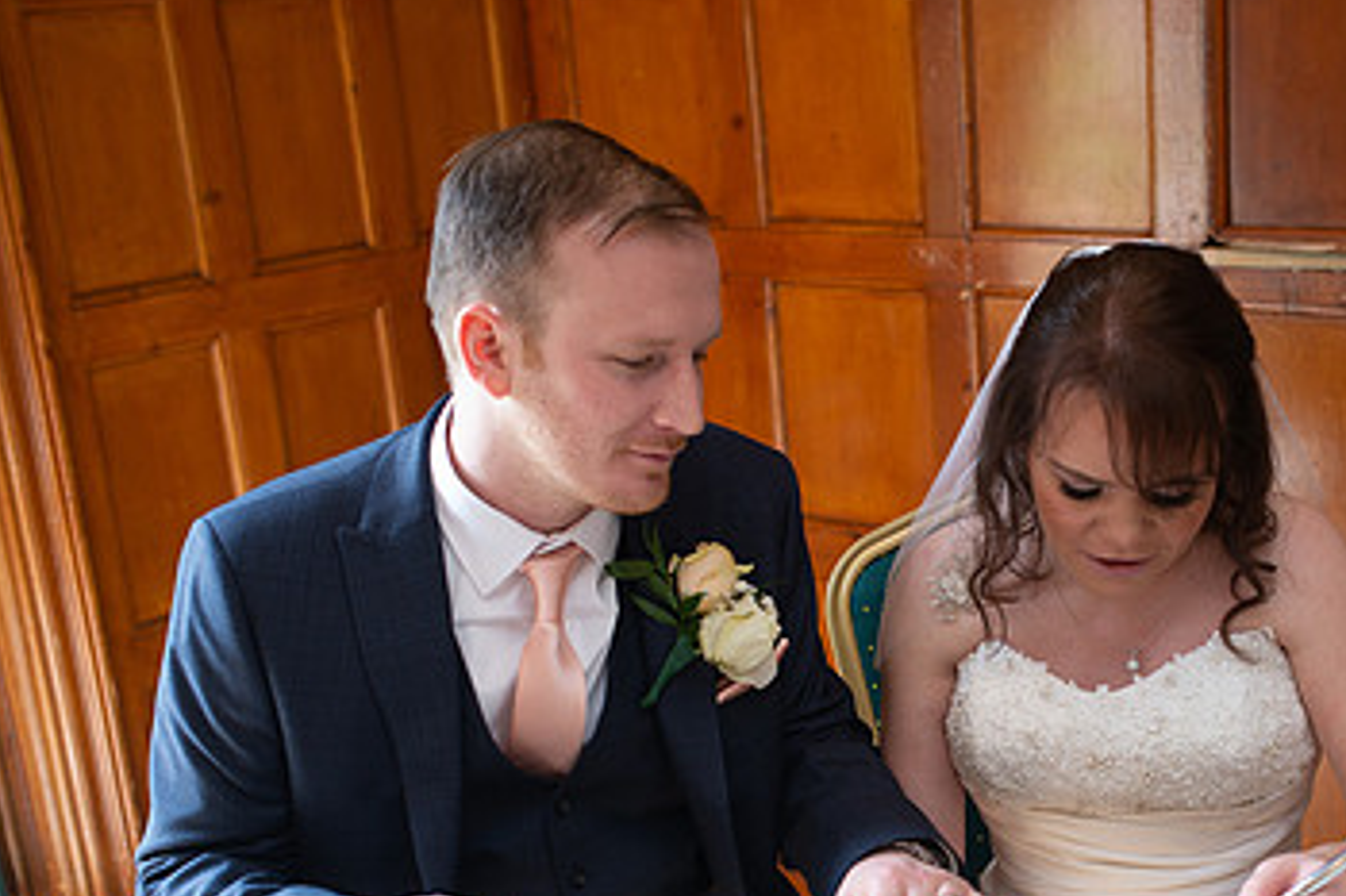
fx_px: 2167
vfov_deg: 23.0
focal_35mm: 58
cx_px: 961
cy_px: 711
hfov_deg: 34.0
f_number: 2.8
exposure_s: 1/100
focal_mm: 35
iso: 160
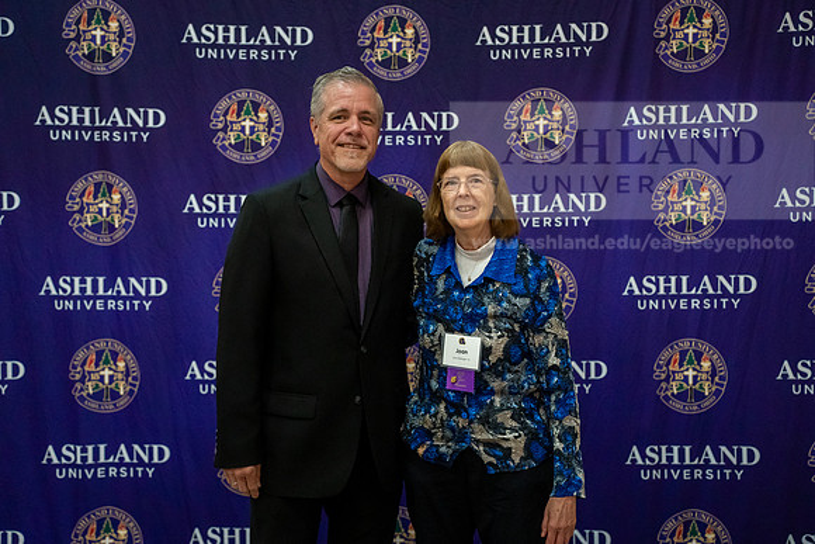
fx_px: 997
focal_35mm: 44
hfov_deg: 44.4
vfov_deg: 30.5
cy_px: 272
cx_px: 416
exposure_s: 1/400
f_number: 2.8
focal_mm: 43
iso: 5000
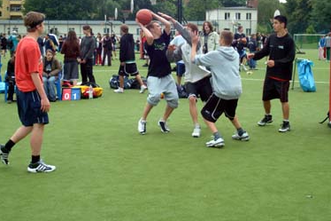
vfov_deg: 20.9
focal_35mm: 65
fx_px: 597
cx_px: 162
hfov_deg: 31.0
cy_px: 99
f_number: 4.5
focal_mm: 36
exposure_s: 1/350
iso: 400
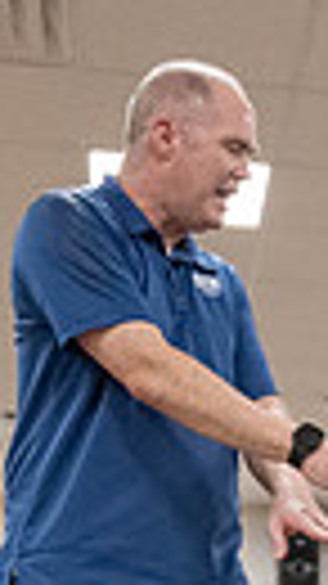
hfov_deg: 9.9
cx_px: 567
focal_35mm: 116
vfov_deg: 17.6
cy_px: 704
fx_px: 1796
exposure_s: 1/640
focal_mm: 24
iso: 3200
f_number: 4
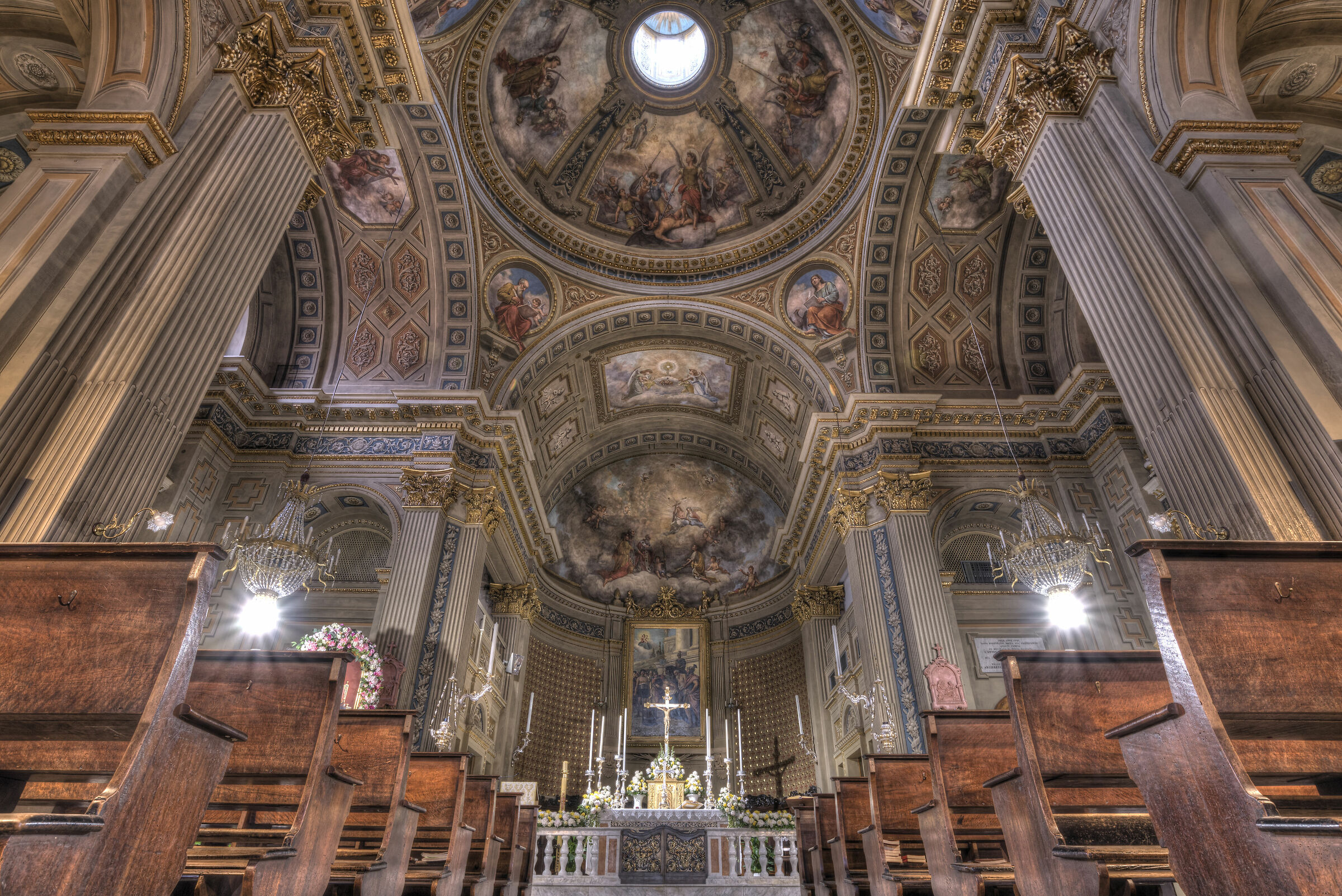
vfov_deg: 67.4
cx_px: 671
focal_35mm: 18
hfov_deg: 90.0
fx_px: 671
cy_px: 448
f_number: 10
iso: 100
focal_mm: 18
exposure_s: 5
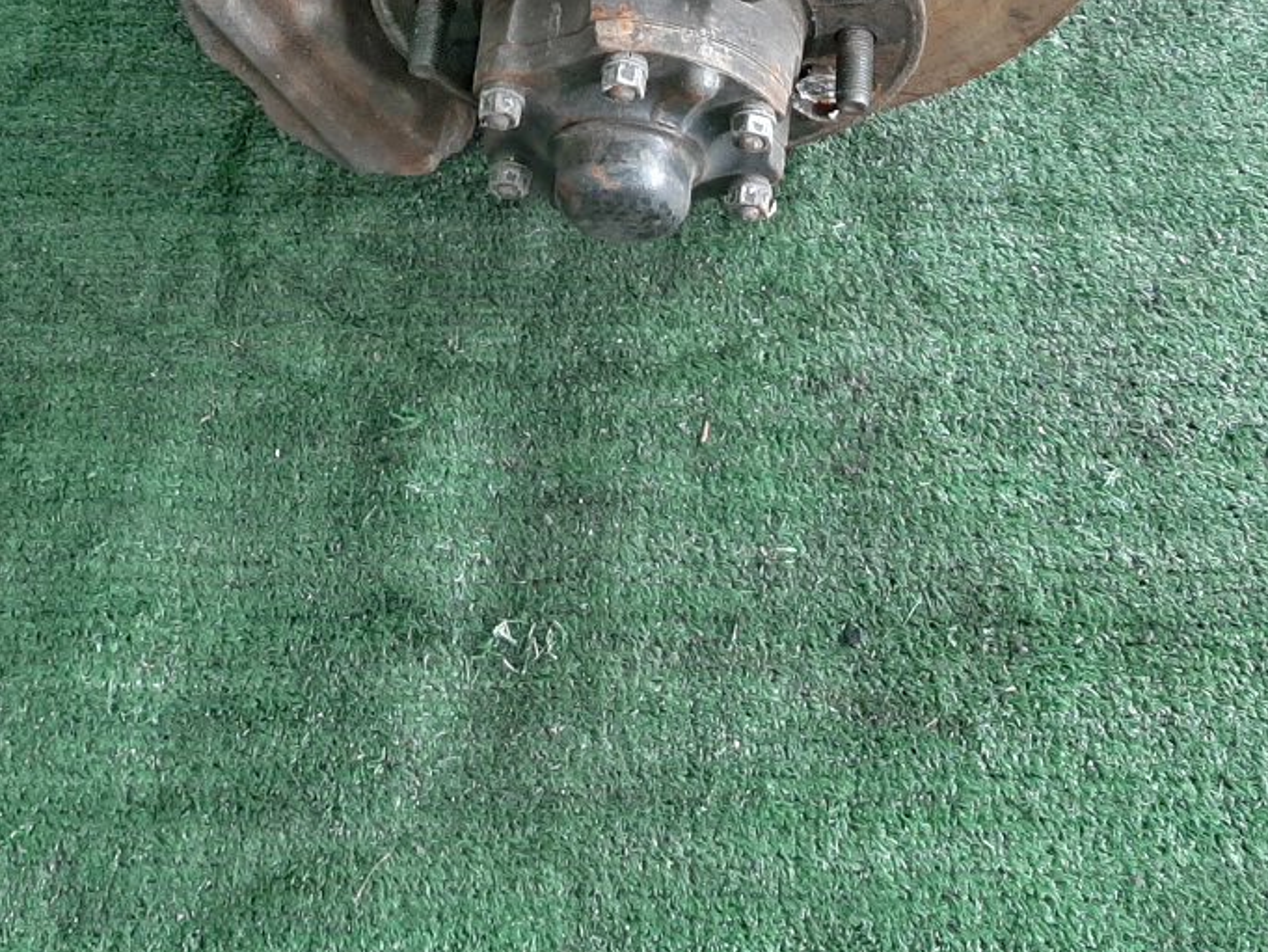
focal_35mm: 55
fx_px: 2015
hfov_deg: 34.9
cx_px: 562
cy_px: -41
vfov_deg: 25.1
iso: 158
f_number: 1.7
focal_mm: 3.93
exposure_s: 1/50
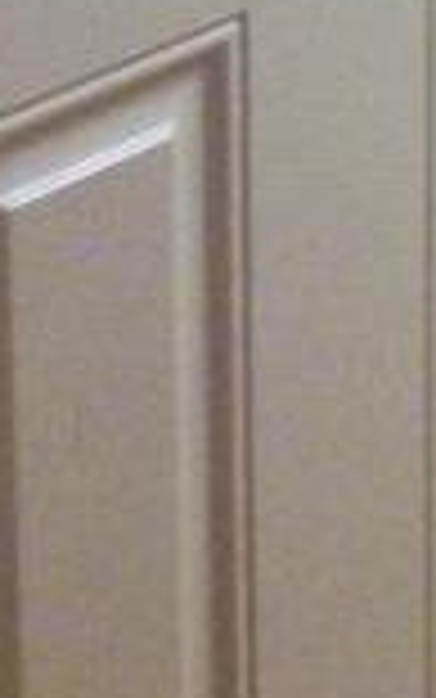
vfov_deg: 10.4
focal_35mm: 184
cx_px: 1200
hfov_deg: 6.6
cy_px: -712
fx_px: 3495
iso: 64
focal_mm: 4.28
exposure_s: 1/20
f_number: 2.4
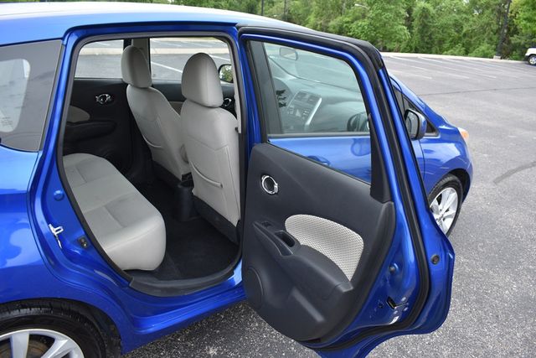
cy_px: 179
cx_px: 268
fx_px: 402
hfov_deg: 67.4
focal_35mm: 27
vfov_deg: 48.0
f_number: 5.6
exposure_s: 1/250
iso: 280
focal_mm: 18
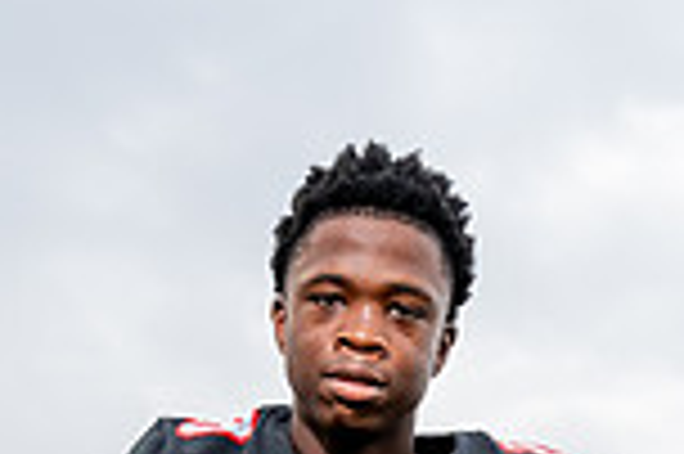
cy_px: 962
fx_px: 1348
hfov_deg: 28.4
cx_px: 256
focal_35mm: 71
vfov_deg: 14.9
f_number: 5
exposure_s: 1/250
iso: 100
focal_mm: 24
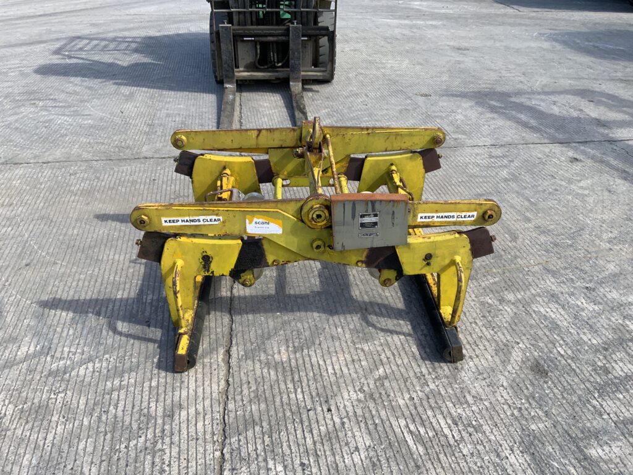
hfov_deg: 61.7
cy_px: 238
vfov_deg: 48.2
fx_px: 530
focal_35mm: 29
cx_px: 316
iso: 16
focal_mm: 3
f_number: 1.8
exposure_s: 1/635
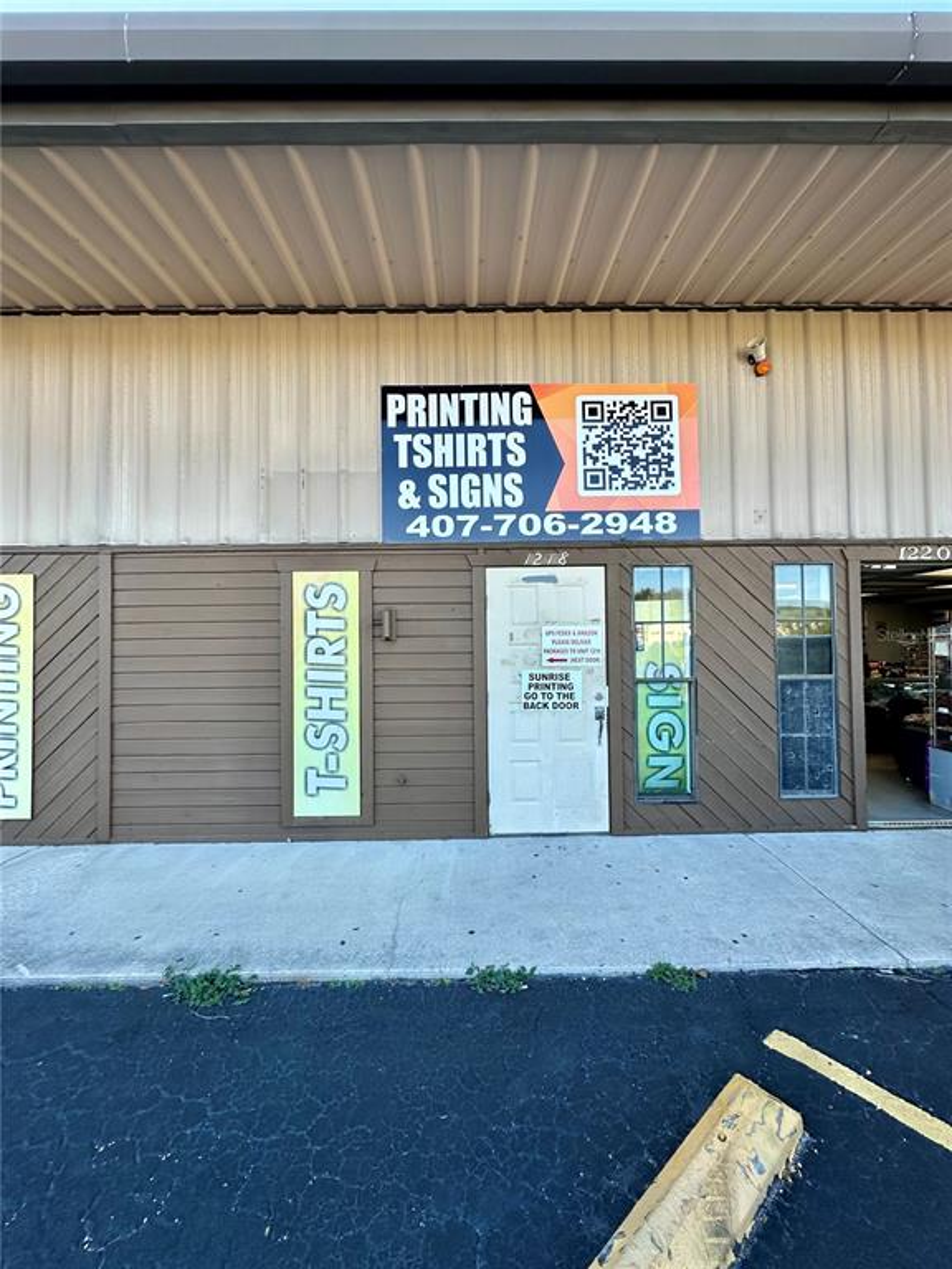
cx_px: 476
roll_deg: +0.6
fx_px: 513
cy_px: 634
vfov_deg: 102.1
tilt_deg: +1.9
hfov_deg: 85.7
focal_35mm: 14
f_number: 2.2
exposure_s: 1/265
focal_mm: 2.22
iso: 40
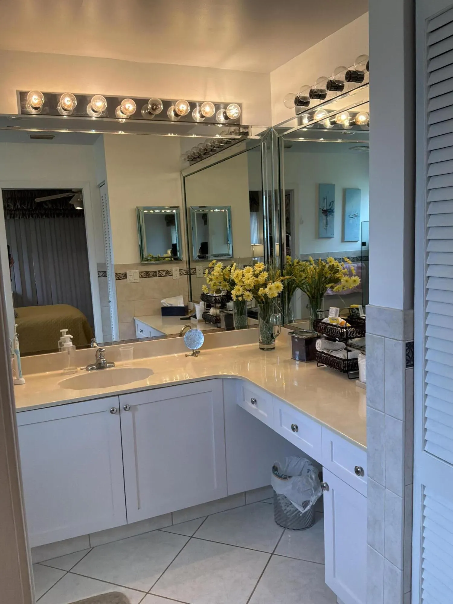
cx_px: 226
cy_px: 302
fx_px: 489
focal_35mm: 28
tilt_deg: -8.2
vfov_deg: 63.4
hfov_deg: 49.7
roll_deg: +2.4
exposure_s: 1/97
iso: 64
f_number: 1.8
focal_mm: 3
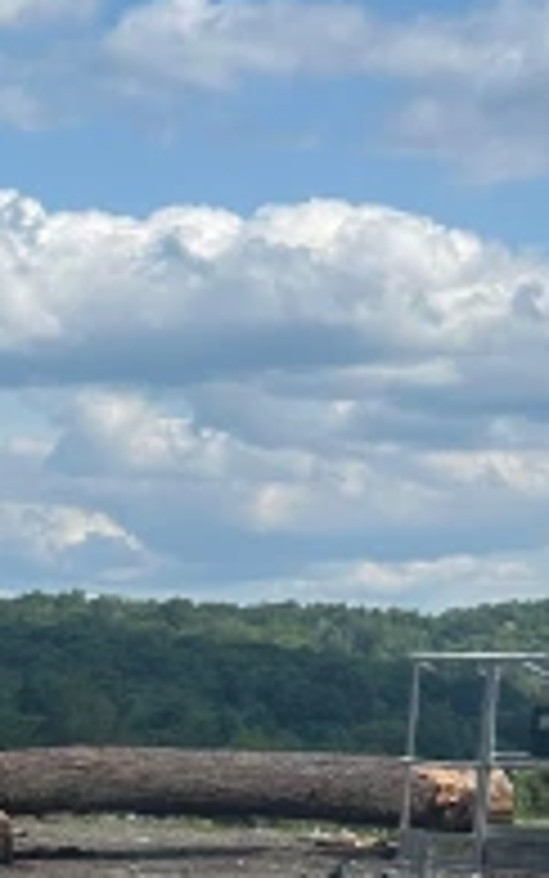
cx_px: -986
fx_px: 2703
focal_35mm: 113
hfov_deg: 9.6
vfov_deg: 17.7
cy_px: 995
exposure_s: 1/4630
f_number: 1.5
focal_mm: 5.7
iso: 50
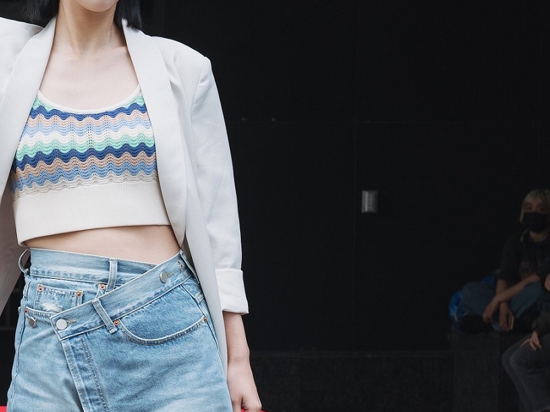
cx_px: -81
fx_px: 2002
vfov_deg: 11.7
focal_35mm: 126
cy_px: 388
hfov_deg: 15.2
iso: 400
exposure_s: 1/200
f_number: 6.3
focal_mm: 44
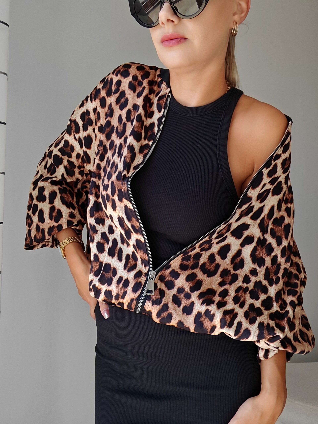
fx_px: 318
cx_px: 159
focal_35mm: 26
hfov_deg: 53.1
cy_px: 212
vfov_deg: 67.3
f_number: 2.4
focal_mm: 2.66
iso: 80
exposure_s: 1/100
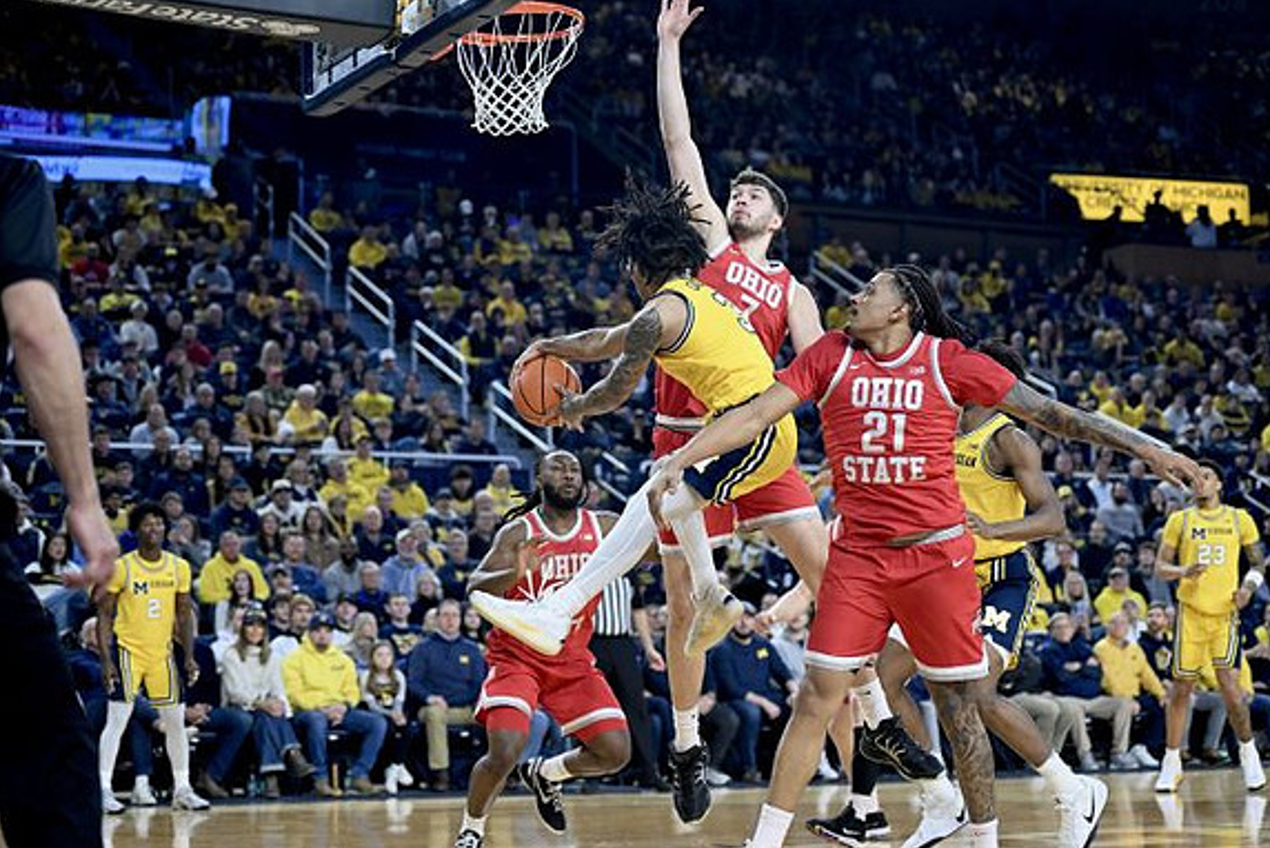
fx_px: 2506
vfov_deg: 19.2
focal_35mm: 71
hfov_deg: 28.4
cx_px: 637
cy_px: 423
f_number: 2.8
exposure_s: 1/1250
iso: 2500
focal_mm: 70
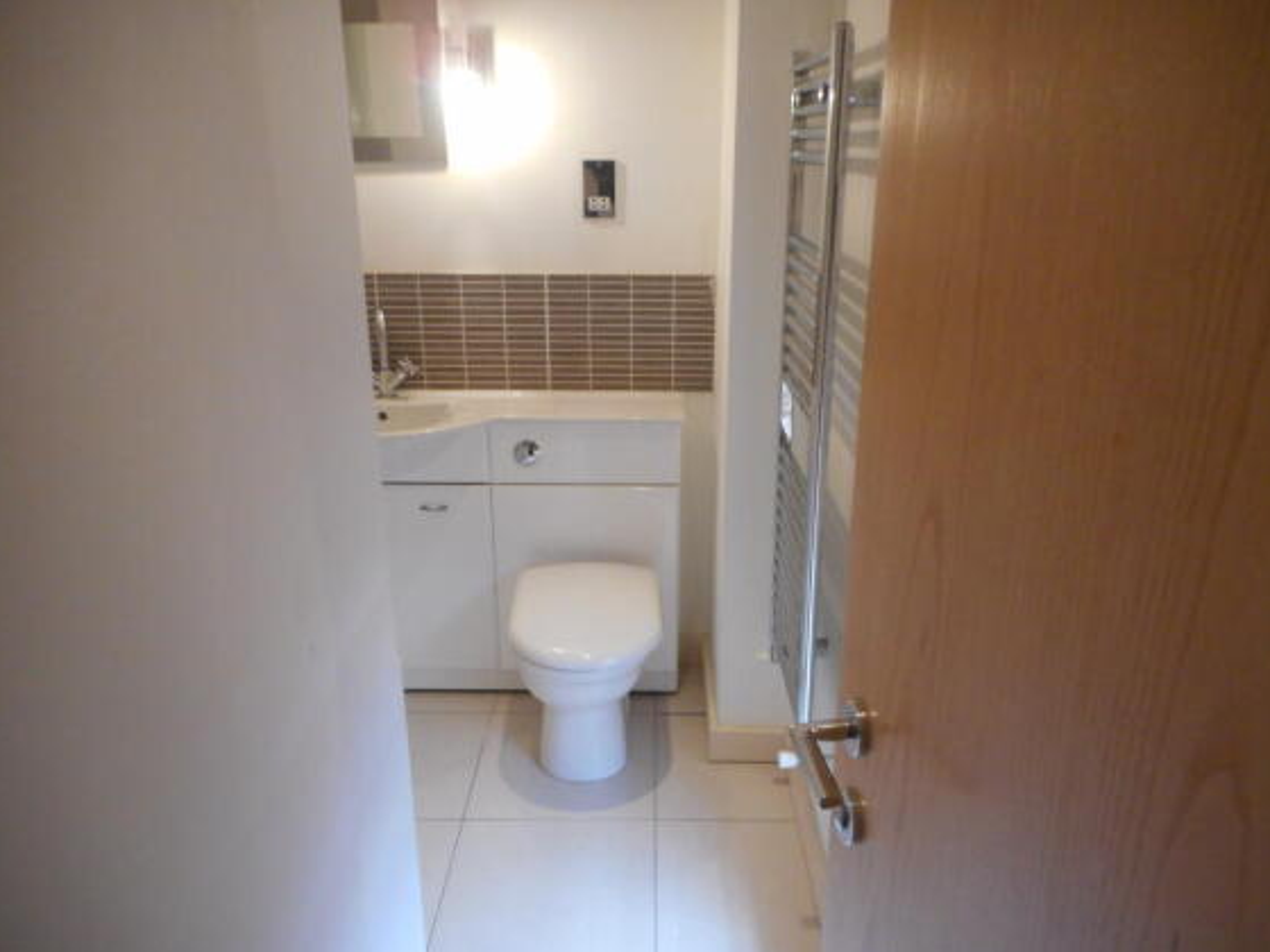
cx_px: 652
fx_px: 954
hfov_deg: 67.3
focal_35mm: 26
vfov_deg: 53.1
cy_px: 493
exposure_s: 1/20
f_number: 3.7
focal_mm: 4.5
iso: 400
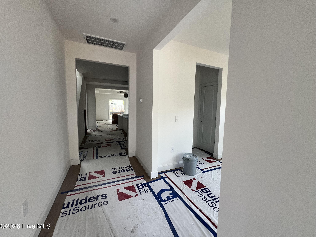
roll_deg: -1.2
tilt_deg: -3.9
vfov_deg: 89.9
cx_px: 158
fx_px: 119
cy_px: 118
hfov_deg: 106.2
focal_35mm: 13
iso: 100
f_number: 1.8
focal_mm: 1.57
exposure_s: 1/99
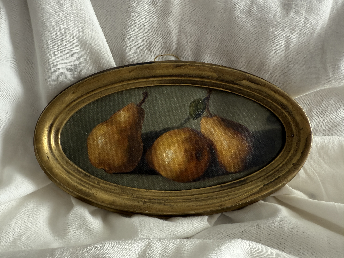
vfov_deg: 56.8
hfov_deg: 71.6
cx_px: 172
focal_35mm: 24
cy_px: 129
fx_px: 239
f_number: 2.2
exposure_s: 1/99
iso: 200
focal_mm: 2.22
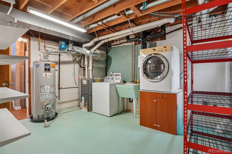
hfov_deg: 95.0
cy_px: 77
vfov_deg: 72.0
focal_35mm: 16
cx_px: 116
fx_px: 106
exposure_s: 1/8
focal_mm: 11
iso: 500
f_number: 8
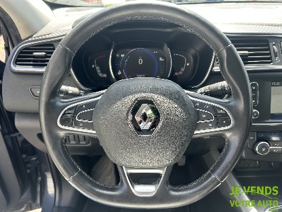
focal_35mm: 26
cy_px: 106
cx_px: 141
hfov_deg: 67.3
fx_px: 212
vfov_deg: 53.1
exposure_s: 1/200
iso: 40
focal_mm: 5.7
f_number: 1.5
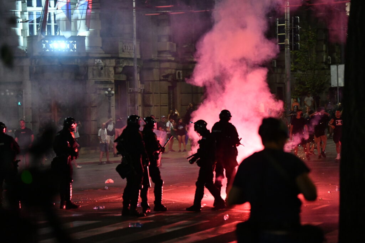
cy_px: 122
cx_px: 182
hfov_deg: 16.4
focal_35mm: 125
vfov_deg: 11.0
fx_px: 1267
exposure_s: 1/400
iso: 6400
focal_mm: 125
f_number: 2.8
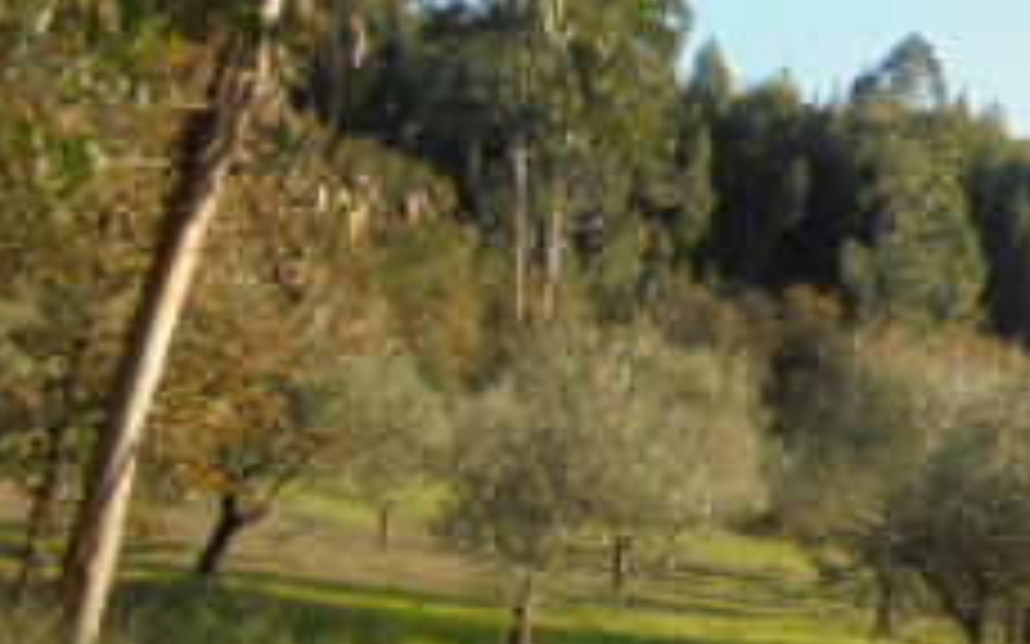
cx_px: 1430
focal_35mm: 86
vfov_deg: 15.0
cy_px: 572
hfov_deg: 21.2
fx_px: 2413
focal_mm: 5.3
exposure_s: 1/400
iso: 100
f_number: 3.7
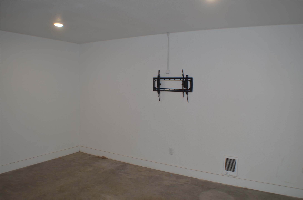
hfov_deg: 53.2
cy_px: 100
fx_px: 302
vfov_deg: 36.7
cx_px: 152
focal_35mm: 36
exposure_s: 1/30
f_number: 4.5
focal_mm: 24
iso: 100
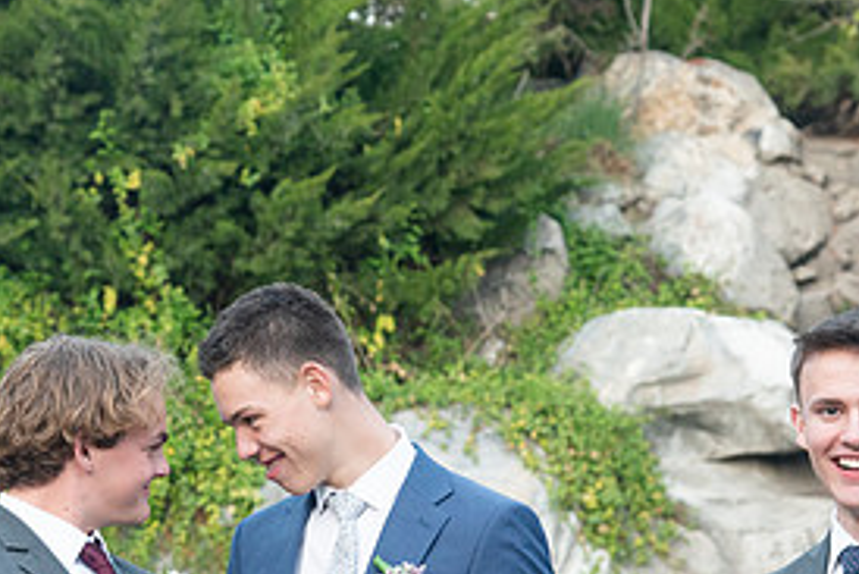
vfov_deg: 9.2
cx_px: 342
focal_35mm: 148
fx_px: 3533
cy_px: 507
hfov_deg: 13.9
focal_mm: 70
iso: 800
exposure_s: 1/125
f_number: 5.6
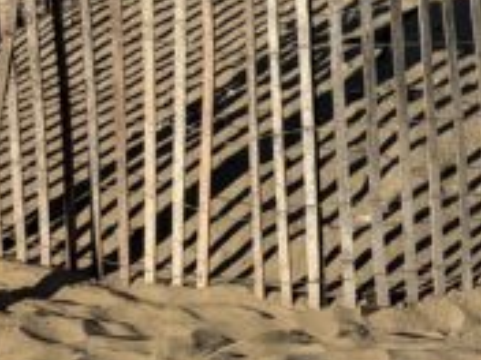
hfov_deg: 10.9
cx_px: 1315
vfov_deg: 10.5
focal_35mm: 140
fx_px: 1945
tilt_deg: -7.0
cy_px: 49
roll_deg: +0.5
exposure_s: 1/8130
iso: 80
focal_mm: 6.76
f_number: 1.78
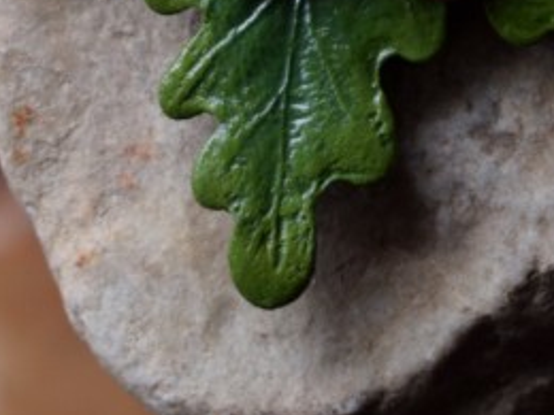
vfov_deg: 5.0
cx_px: 554
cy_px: -372
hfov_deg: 6.7
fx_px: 4705
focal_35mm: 294
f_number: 5.3
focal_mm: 46
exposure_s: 1/60
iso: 640
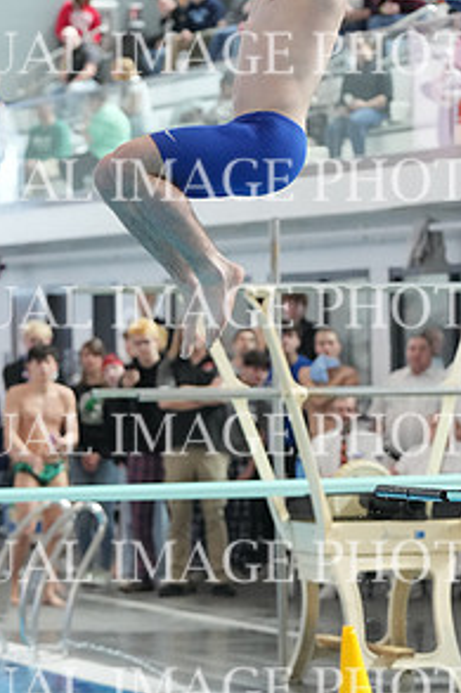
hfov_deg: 6.5
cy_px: 244
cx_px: 297
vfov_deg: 9.7
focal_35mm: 212
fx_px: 4077
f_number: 4
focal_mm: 107
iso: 4000
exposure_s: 1/1600
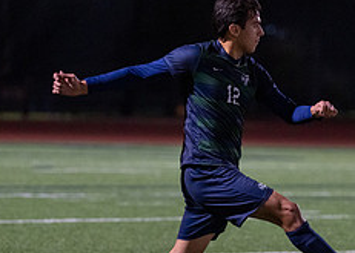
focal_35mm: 434
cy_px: 153
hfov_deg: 4.6
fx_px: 4376
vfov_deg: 3.3
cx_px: 226
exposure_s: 1/1000
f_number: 2.8
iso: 2500
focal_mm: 165
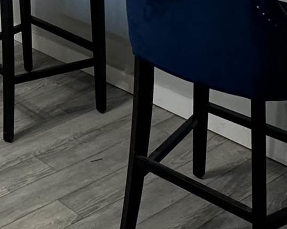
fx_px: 654
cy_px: -96
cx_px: -52
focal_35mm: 77
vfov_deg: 18.1
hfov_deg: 22.9
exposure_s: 1/60
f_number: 2.2
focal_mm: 2.22
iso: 160
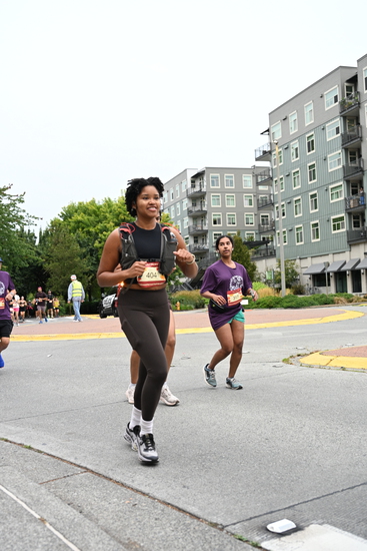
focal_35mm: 39
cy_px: 276
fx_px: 596
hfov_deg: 34.2
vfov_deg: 49.5
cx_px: 184
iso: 1600
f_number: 4
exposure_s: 1/800
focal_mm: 39
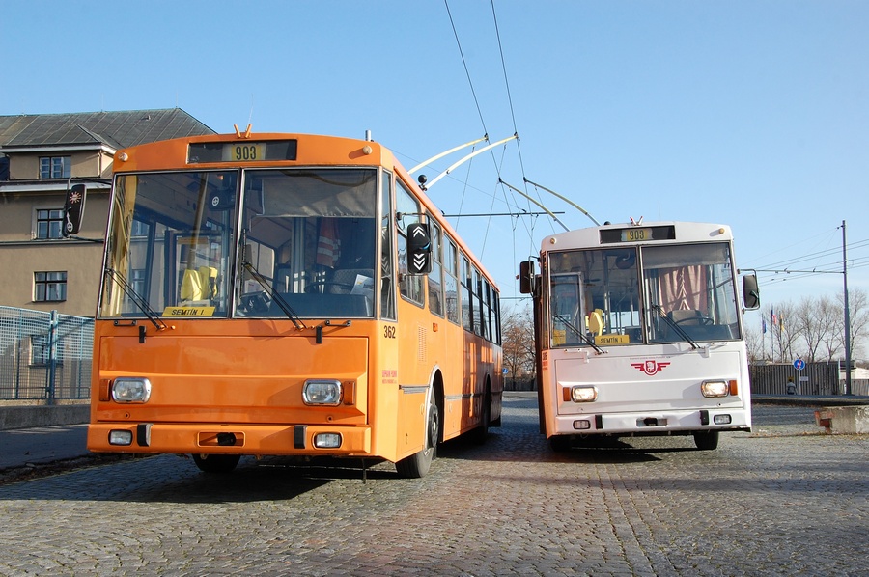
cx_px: 434
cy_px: 288
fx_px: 940
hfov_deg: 49.6
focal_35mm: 39
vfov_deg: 34.1
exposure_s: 1/250
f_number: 10
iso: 320
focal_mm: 26
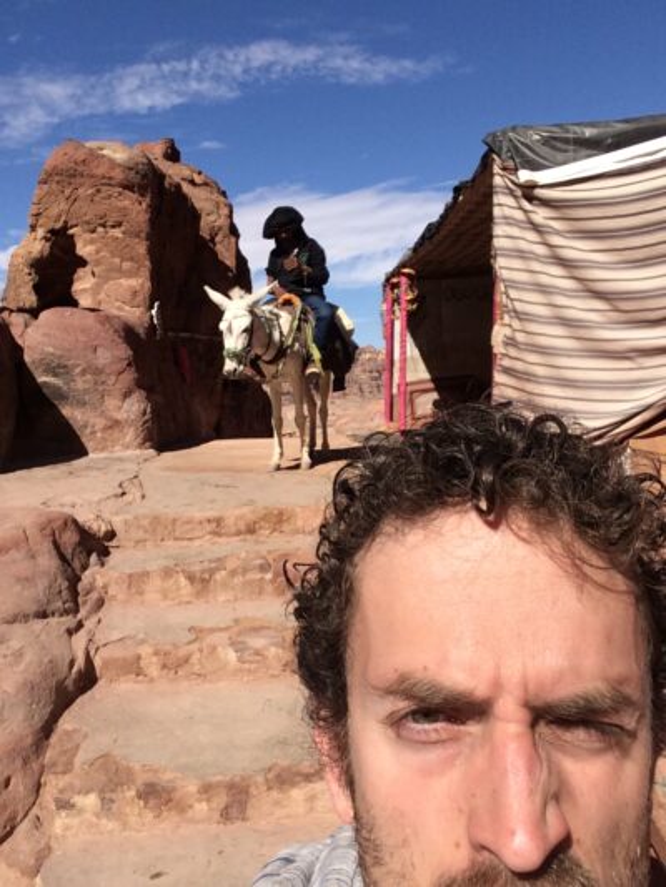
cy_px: 444
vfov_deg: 55.3
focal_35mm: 33
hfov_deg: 43.0
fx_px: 846
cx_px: 333
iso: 50
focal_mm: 2.15
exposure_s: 1/2915
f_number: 2.4
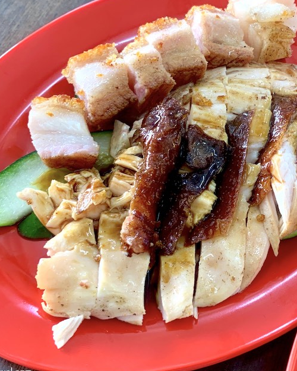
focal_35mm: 39
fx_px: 429
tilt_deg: -58.9
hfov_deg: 37.1
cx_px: 229
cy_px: 172
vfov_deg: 46.8
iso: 100
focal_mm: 4.25
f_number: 1.8
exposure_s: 1/64
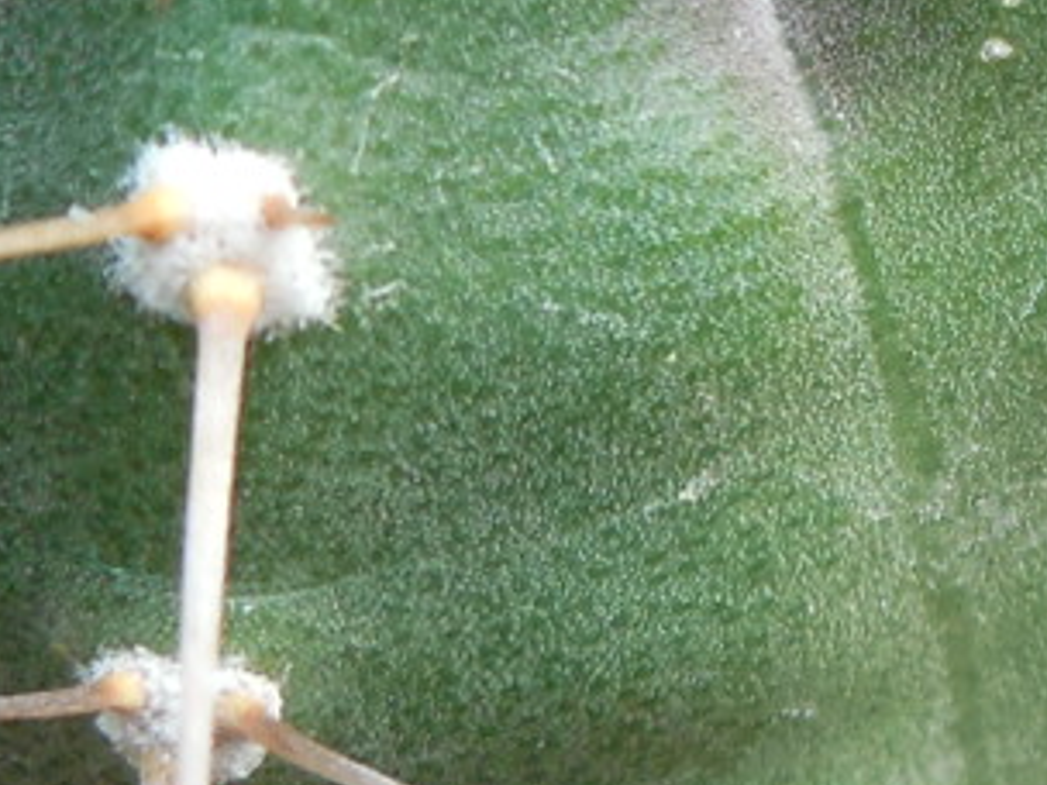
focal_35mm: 163
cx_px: 1147
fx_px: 4930
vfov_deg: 9.1
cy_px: 38
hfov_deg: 11.9
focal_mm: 5.6
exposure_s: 1/160
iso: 125
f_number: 3.6
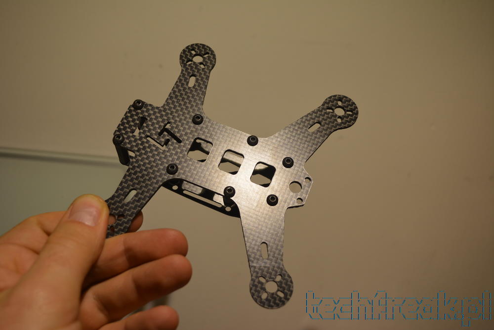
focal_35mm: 44
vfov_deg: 30.9
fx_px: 597
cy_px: 165
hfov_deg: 45.0
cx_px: 247
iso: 280
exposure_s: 1/125
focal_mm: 29
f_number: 5.6
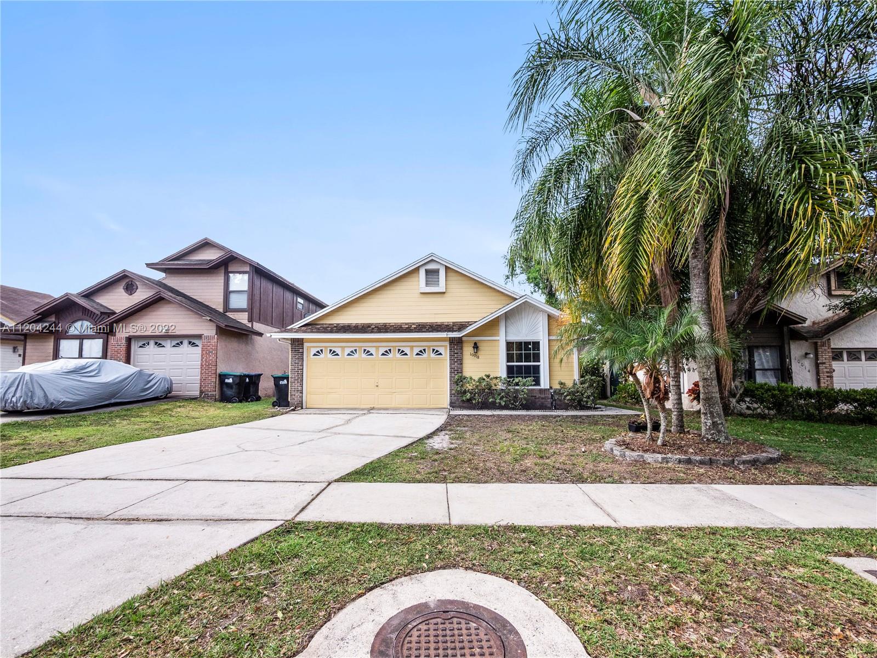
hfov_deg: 102.1
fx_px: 355
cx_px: 438
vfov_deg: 85.7
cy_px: 329
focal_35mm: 14
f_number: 6.3
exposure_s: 1/320
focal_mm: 7
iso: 200
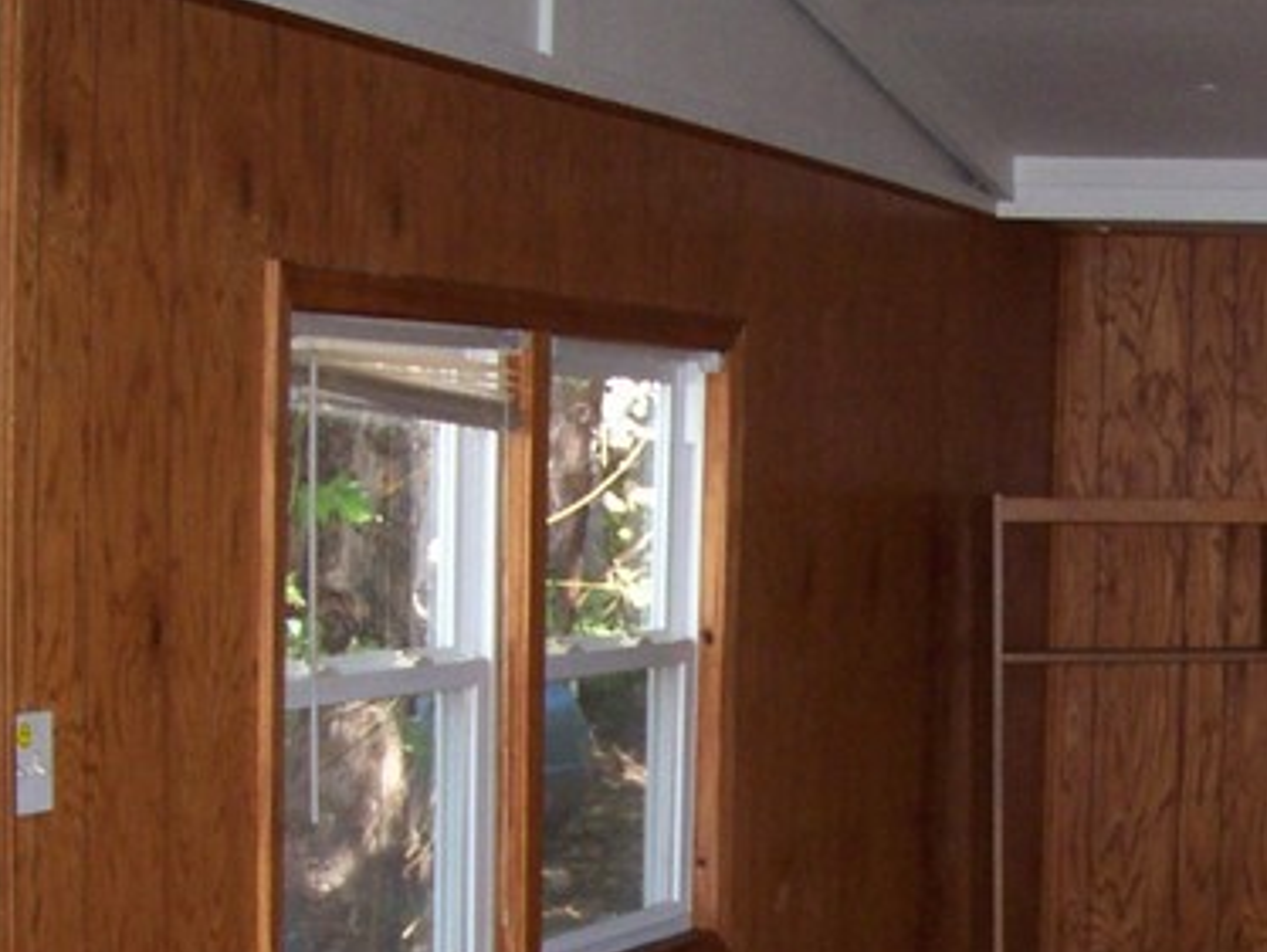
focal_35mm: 93
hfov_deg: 20.6
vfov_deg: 15.7
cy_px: 915
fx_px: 3406
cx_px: 1186
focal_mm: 5.6
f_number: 2.7
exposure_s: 1/112
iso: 140
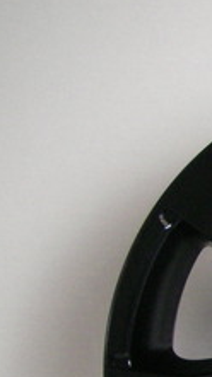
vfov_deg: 17.5
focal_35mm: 120
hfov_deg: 9.5
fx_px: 1202
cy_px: 358
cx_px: 403
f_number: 3.3
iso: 200
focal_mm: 6.3
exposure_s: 1/50
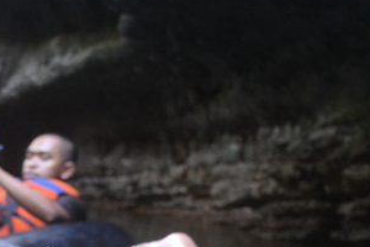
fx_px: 1264
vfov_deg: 11.0
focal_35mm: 123
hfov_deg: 16.2
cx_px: -32
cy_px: 288
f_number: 4
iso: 1600
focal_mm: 24
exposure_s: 1/13
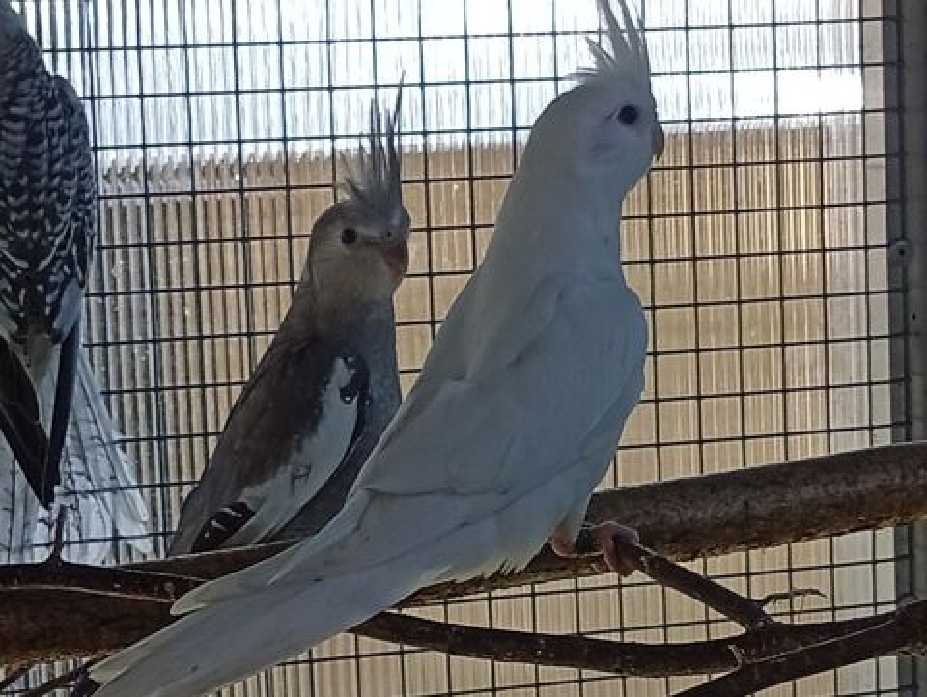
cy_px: 348
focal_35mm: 101
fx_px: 2707
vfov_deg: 14.7
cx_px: 464
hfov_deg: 19.4
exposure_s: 1/304
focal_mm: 3.84
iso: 50
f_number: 1.8
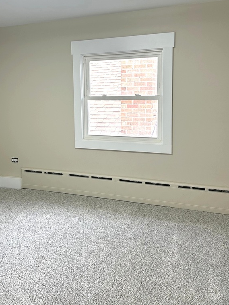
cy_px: 125
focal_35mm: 37
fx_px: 326
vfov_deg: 49.9
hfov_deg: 38.5
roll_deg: +0.5
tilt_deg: -4.9
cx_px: 94
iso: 64
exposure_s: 1/150
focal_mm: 5.7
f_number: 1.5
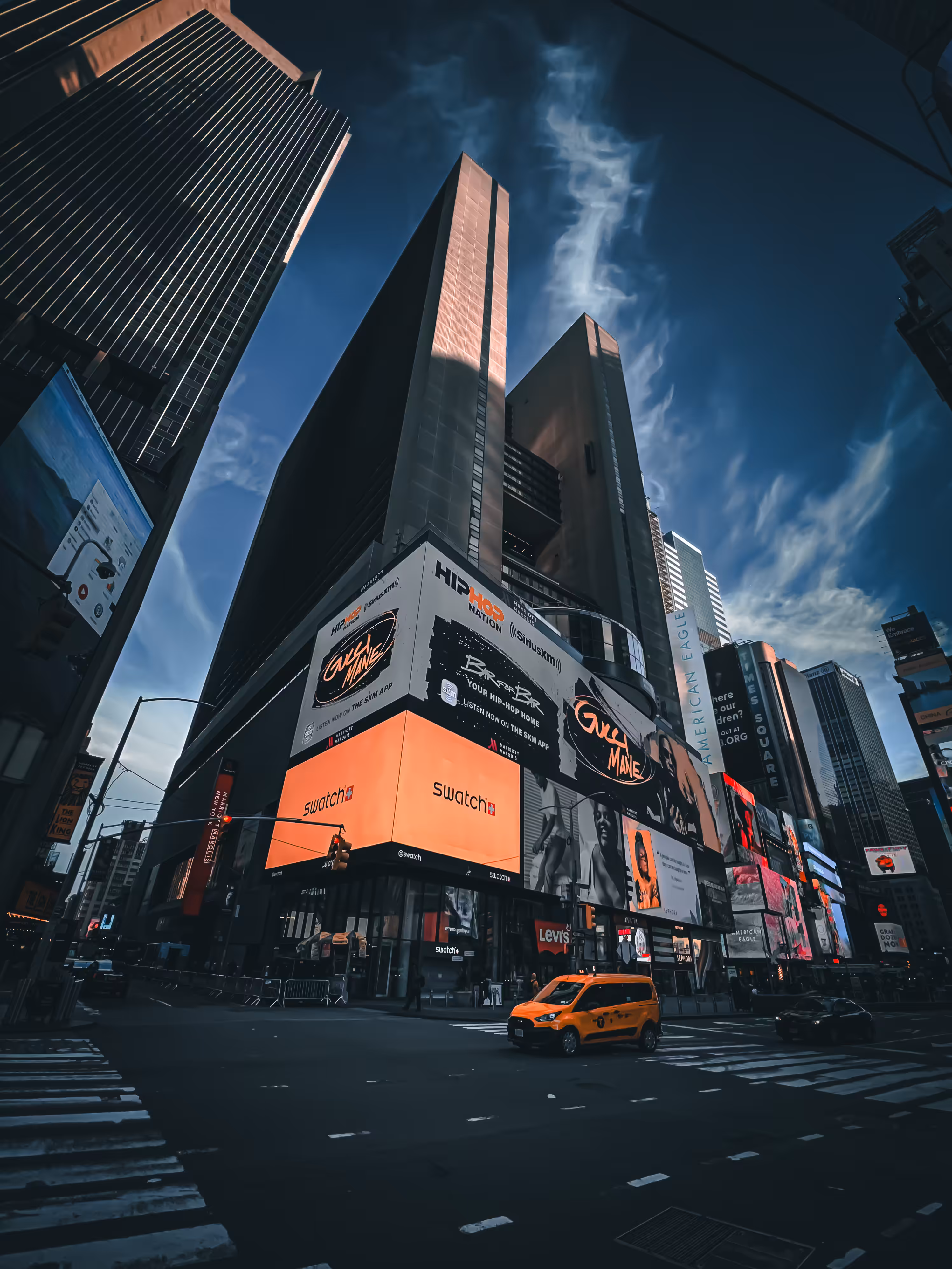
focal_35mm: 13
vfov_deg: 106.2
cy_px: 634
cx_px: 476
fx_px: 477
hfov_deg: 89.9
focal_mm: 1.57
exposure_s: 1/350
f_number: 1.8
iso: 32
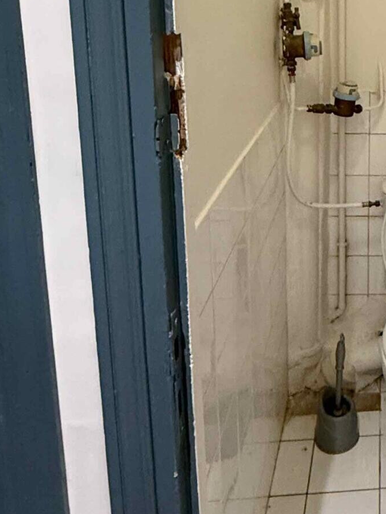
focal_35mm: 40
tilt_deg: -8.9
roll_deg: -1.7
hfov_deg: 30.7
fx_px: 595
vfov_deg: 44.0
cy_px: 86
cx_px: 457
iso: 400
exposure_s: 1/50
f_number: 2.2
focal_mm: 2.22
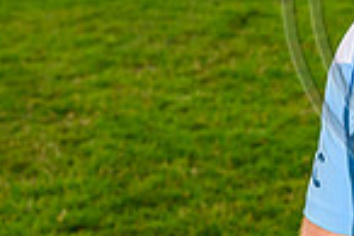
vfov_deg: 9.7
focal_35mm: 139
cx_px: 531
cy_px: -21
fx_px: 1365
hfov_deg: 13.9
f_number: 5
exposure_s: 1/160
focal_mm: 35
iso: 500
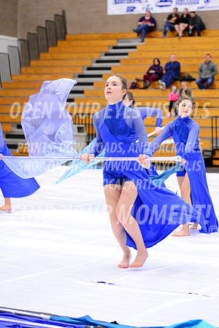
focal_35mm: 82
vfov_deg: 24.8
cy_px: 164
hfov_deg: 16.7
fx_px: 748
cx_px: 110
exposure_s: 1/320
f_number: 2.8
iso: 6400
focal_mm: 82
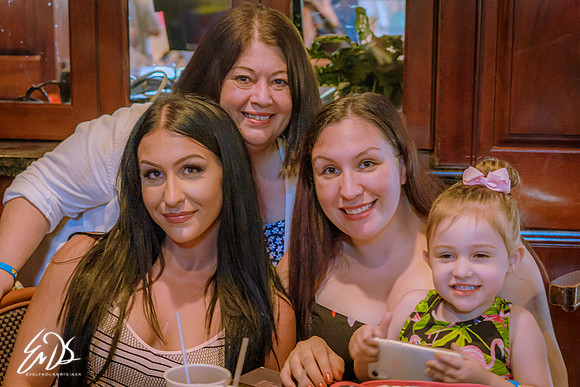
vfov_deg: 19.7
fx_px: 1115
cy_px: 222
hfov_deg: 29.0
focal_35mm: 69
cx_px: 363
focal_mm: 55
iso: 2500
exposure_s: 1/60
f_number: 4
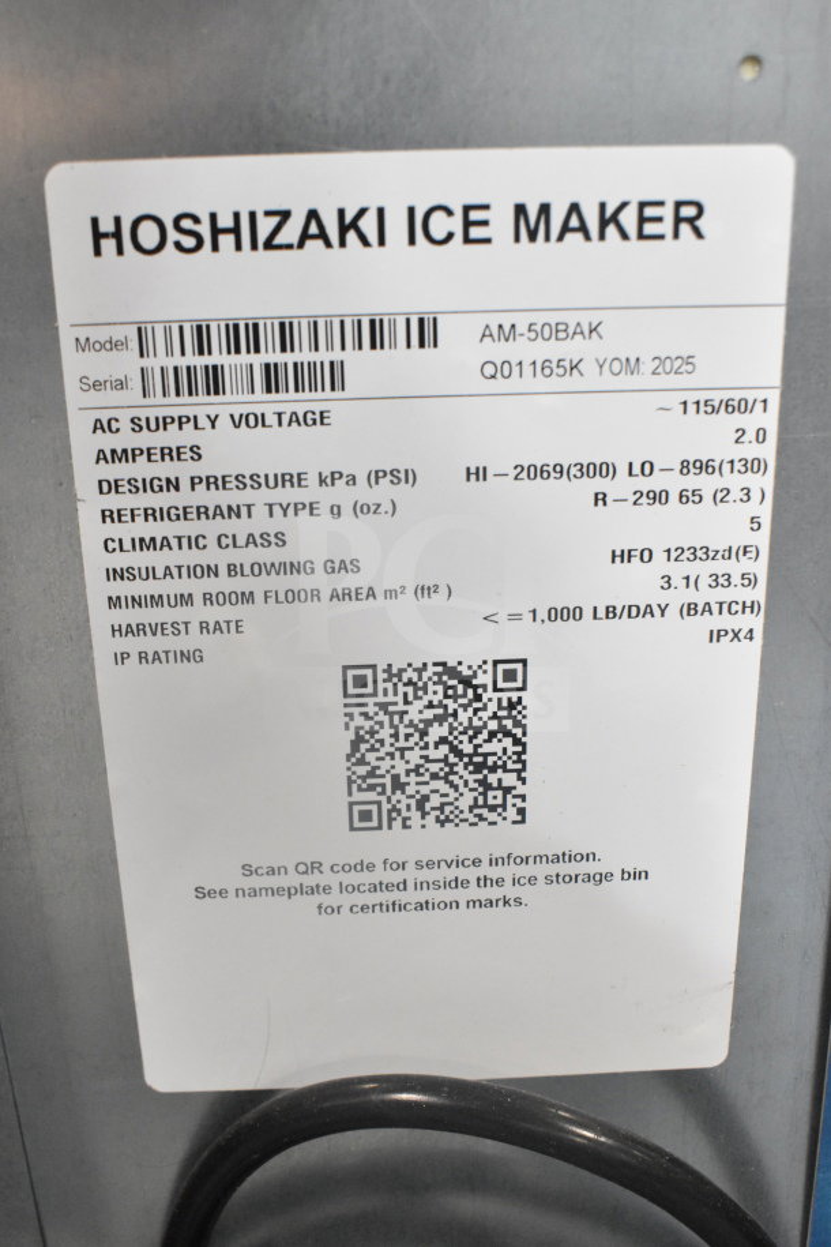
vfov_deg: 51.3
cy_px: 624
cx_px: 416
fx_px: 1298
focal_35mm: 38
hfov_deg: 35.5
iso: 6400
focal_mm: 25
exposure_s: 1/200
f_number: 7.1
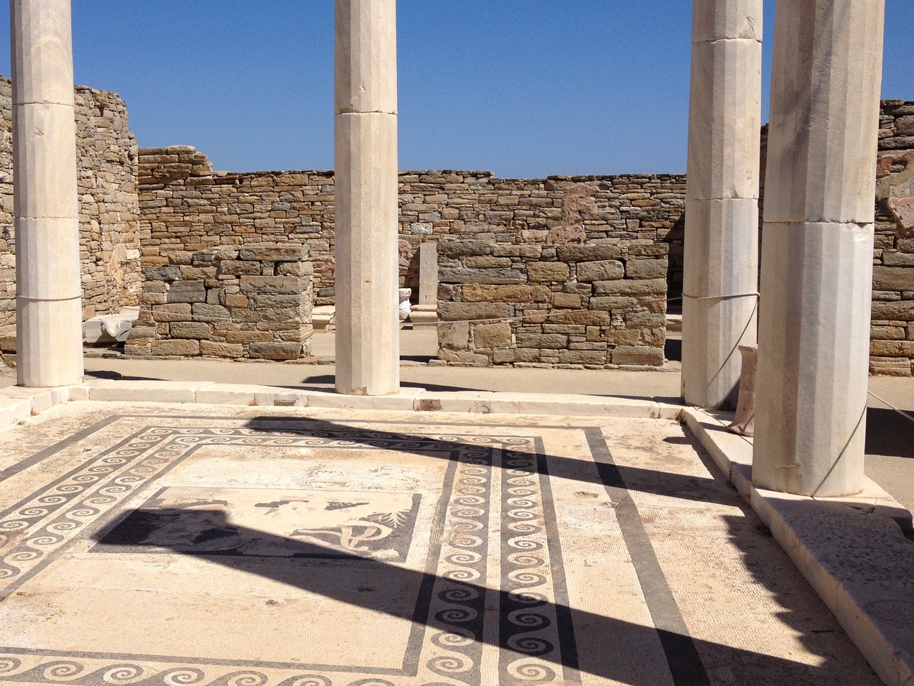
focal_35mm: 44
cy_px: 337
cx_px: 354
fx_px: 1162
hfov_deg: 42.7
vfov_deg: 32.9
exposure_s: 1/3247
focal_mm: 4.28
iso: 50
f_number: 2.4
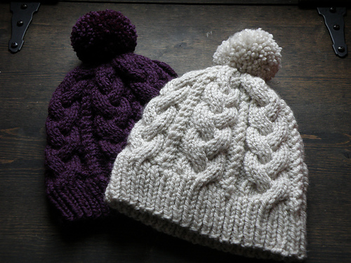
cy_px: 132
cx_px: 176
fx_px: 507
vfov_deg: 29.1
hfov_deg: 38.2
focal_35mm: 50
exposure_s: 1/30
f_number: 3.4
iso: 125
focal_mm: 8.87
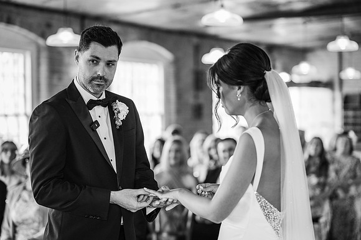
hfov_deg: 23.9
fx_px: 852
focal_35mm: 85
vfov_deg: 16.1
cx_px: 180
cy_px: 120
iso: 1100
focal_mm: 85
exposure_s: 1/200
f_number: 2.2
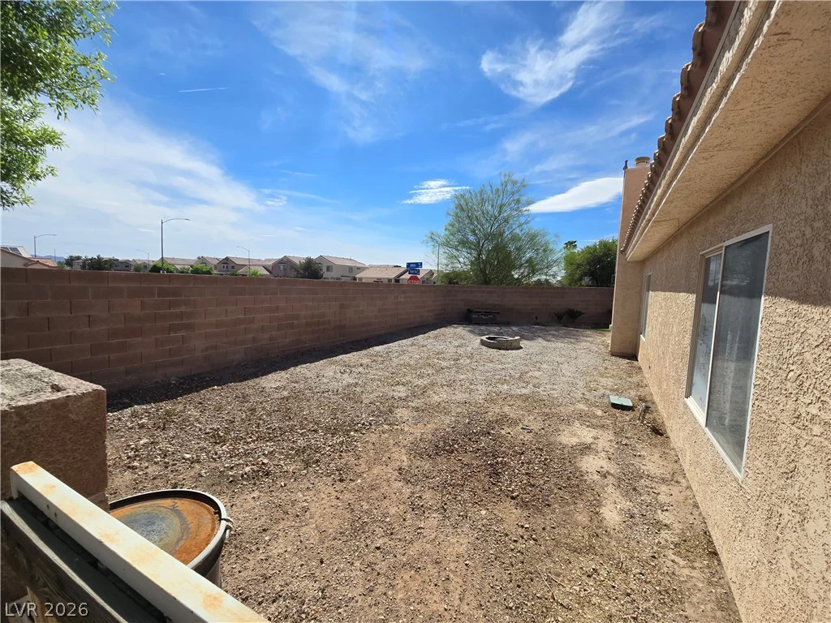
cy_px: 312
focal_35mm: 13
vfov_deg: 89.9
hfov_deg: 106.2
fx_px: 312
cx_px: 416
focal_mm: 2.2
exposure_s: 1/3363
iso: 50
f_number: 2.2
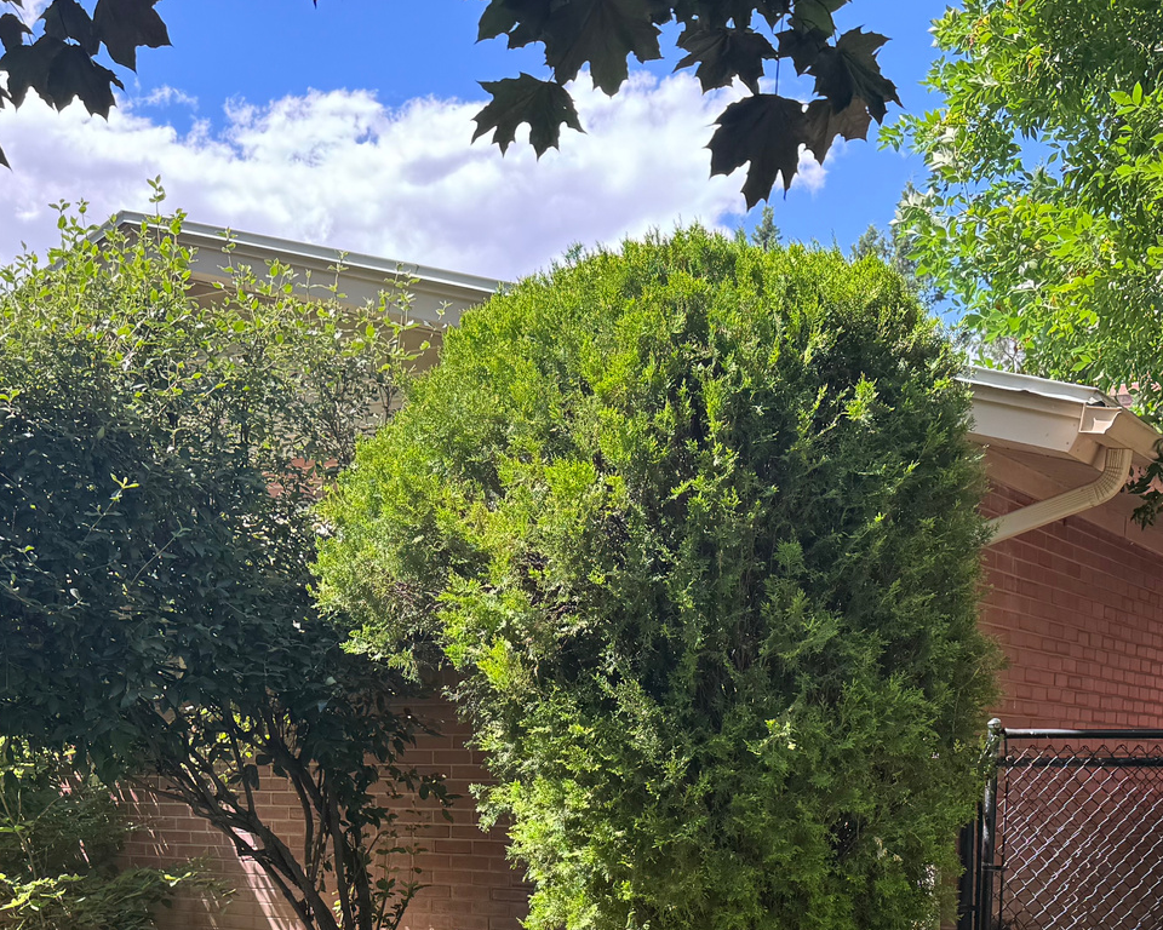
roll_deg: -1.1
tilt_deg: -4.6
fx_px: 1721
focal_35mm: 50
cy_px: 925
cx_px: 526
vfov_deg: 28.4
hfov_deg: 37.3
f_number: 1.78
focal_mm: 6.76
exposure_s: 1/558
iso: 80
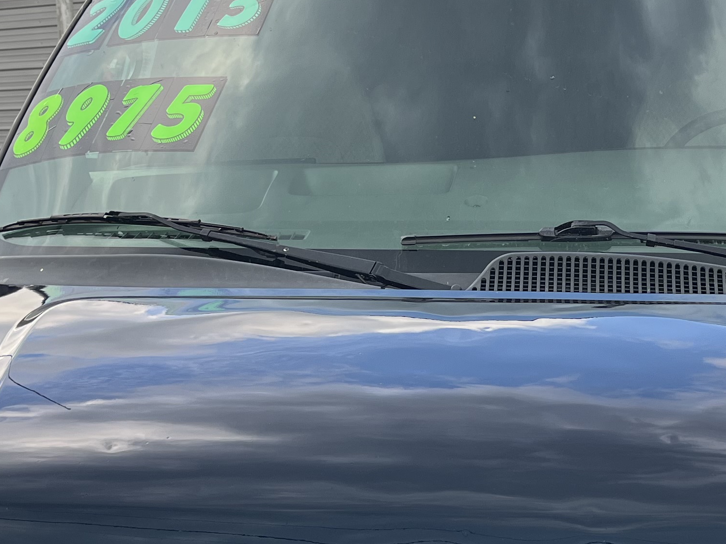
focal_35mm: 70
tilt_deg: -10.4
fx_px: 1468
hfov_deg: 27.6
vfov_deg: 20.8
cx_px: 476
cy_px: 426
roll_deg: +1.1
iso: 50
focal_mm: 5.1
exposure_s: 1/450
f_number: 1.6
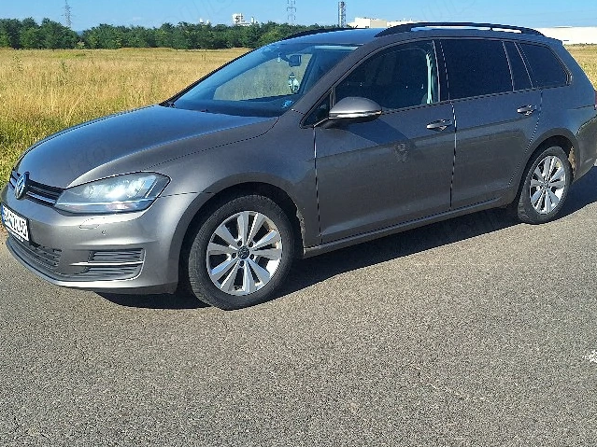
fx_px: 621
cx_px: 316
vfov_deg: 39.6
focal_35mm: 36
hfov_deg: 51.3
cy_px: 221
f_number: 1.8
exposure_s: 1/2500
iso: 40
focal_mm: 5.54
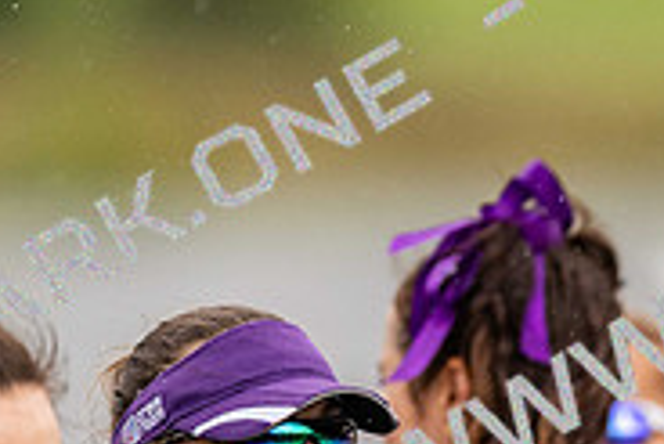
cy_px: 522
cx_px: 808
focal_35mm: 1890
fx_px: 34886
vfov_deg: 0.7
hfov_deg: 1.1
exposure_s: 1/2500
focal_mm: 600
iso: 800
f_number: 4
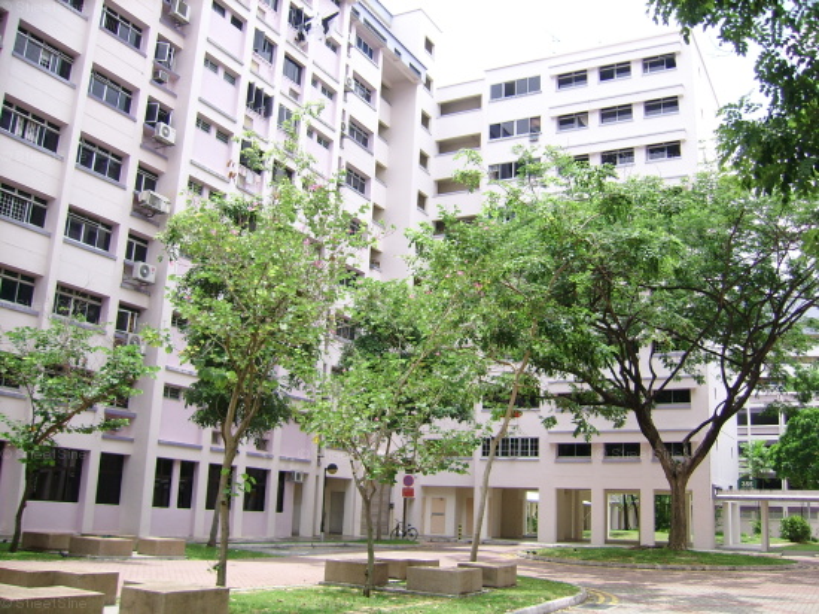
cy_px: 307
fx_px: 828
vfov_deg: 40.7
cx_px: 410
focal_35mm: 35
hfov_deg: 52.6
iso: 50
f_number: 2.8
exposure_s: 1/706
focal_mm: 5.95
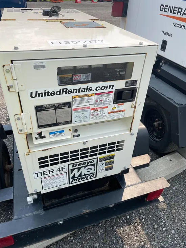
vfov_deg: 67.3
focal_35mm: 26
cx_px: 93
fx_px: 186
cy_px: 124
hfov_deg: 53.1
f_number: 1.6
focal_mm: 4.2
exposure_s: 1/2564
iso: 32
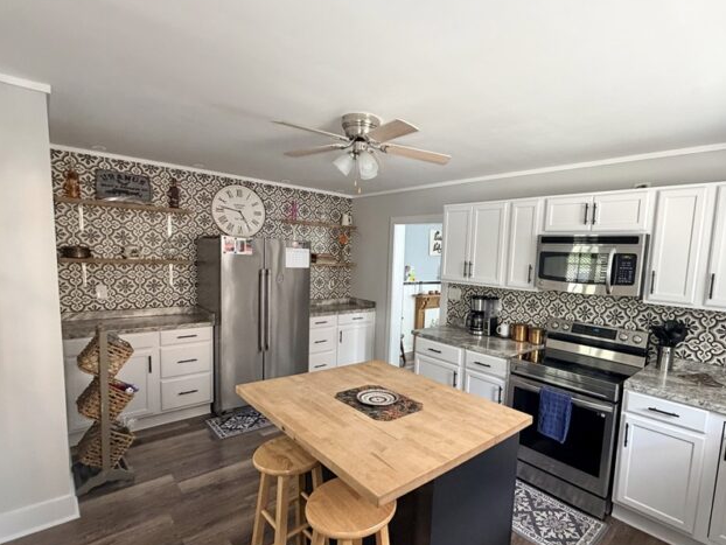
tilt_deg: -6.5
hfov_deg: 87.0
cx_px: 424
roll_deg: -2.6
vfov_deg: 71.5
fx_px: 378
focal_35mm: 18
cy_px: 295
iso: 320
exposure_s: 1/64
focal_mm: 2.22
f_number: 2.2
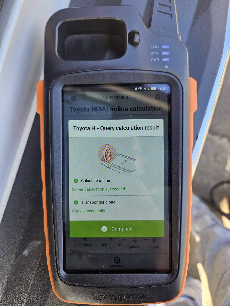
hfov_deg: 58.9
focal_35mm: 23
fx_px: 204
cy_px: 153
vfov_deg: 73.9
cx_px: 115
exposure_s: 1/359
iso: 160
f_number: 1.8
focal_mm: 5.4
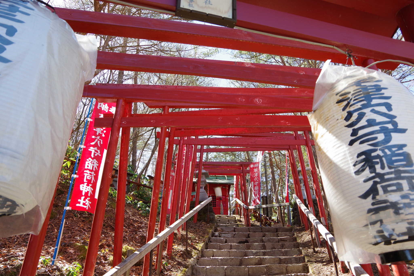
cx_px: 207
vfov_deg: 47.9
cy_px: 138
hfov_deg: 67.4
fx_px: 310
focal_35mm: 27
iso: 200
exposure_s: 1/60
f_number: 7.1
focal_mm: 18
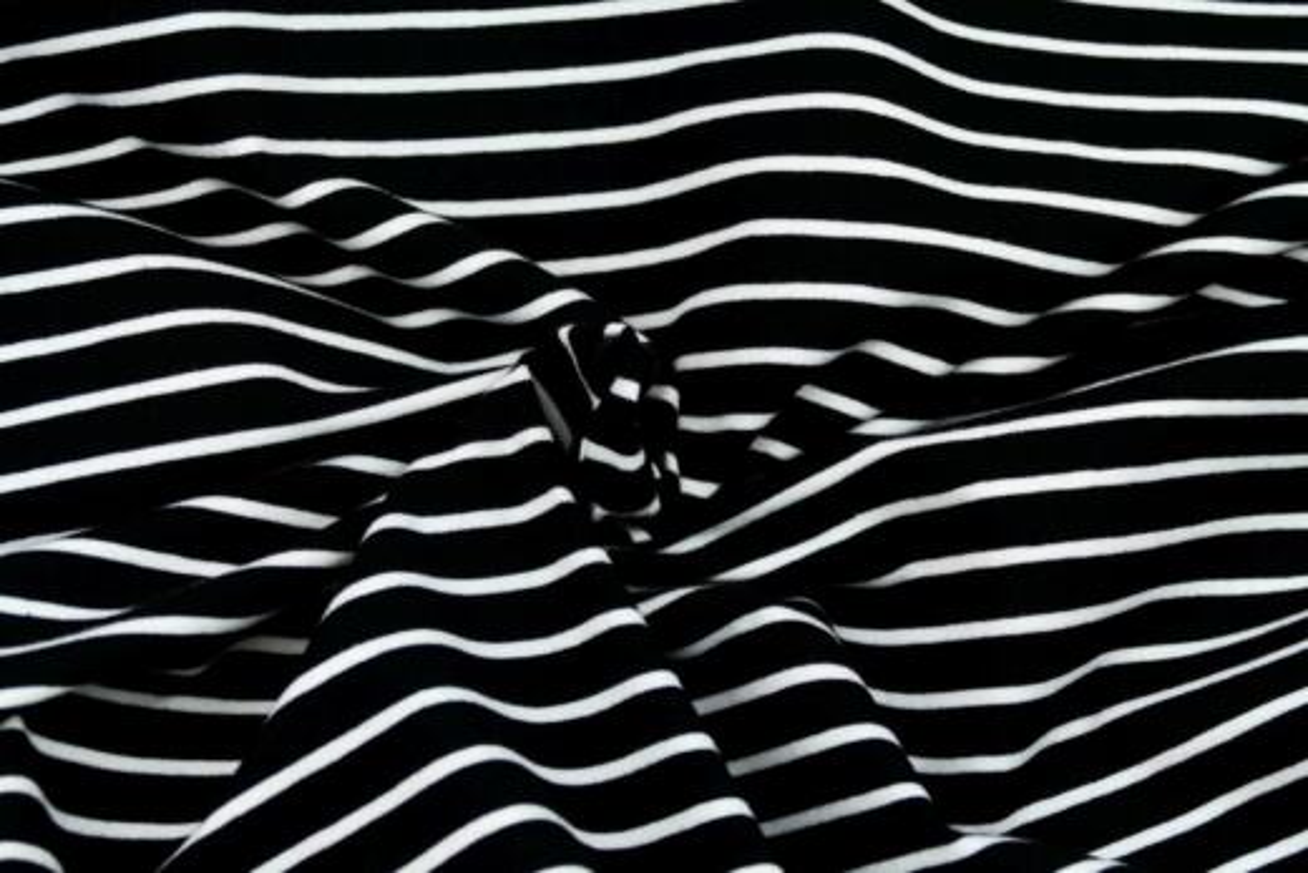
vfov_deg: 16.3
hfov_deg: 24.2
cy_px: 436
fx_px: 3053
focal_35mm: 84
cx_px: 654
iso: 320
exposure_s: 1/80
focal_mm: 30.68
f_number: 3.8
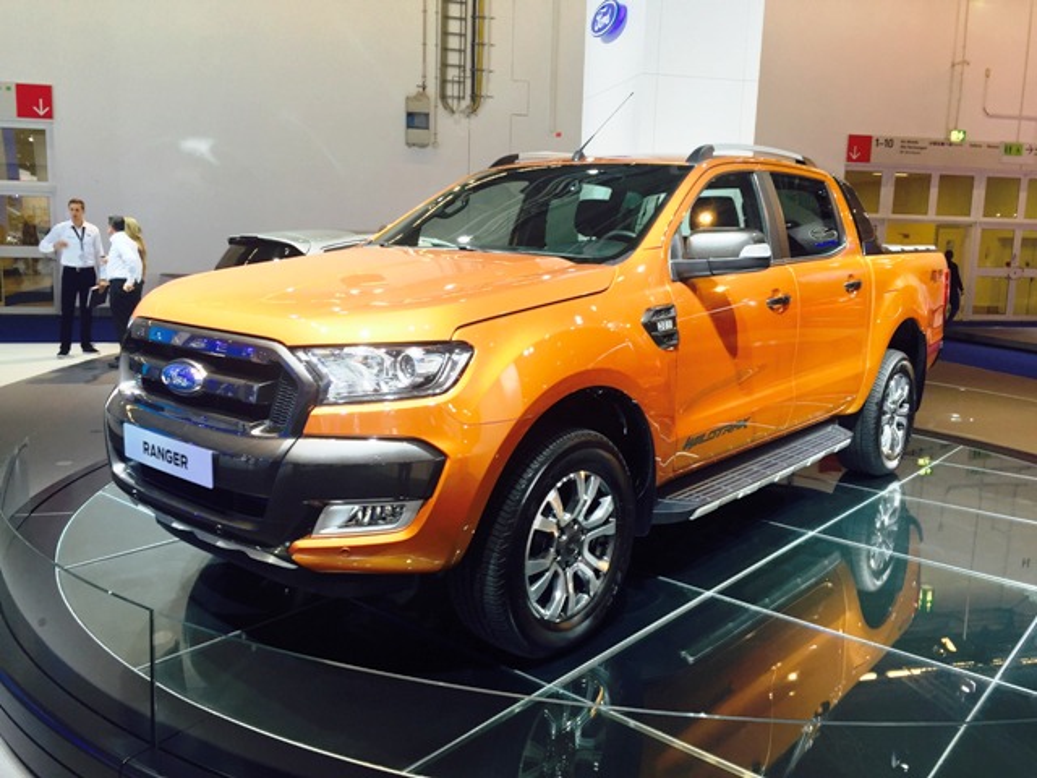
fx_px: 869
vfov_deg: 48.2
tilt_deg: -8.4
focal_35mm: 29
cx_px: 518
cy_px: 389
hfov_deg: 61.7
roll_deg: -2.4
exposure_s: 1/30
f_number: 2.2
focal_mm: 4.15
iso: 40
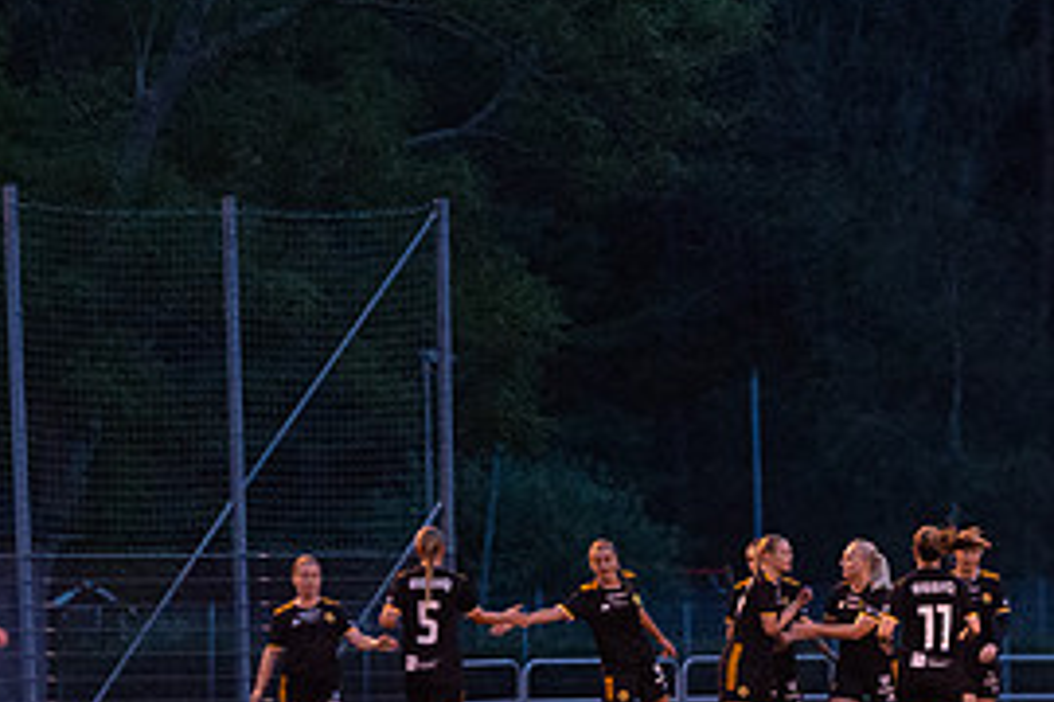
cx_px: 726
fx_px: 12559
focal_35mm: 429
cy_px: 694
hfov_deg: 4.8
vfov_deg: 3.2
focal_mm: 200
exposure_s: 1/800
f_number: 3.2
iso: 8000
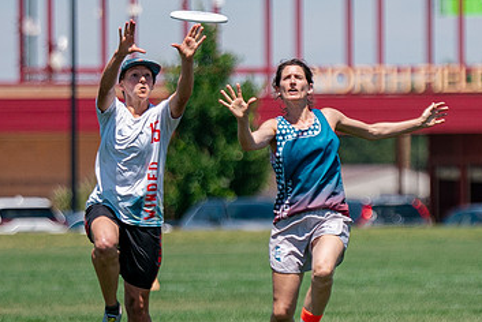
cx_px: 385
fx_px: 10371
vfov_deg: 1.8
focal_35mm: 774
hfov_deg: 2.7
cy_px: 260
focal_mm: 200
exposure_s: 1/5000
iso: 250
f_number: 2.8
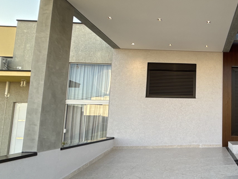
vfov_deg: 42.9
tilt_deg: +7.2
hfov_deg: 48.9
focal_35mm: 33
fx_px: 227
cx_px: 218
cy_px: 92
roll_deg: -0.5
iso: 50
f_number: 2.2
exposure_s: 1/217
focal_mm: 2.22
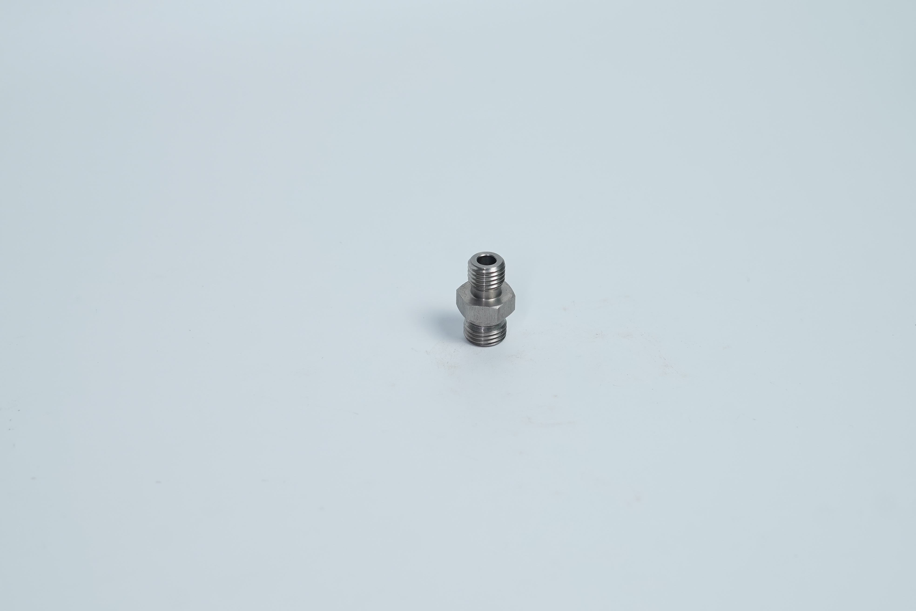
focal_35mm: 75
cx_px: 458
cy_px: 306
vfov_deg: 18.2
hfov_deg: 27.0
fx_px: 1908
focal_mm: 50
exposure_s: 1/160
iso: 250
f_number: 4.5
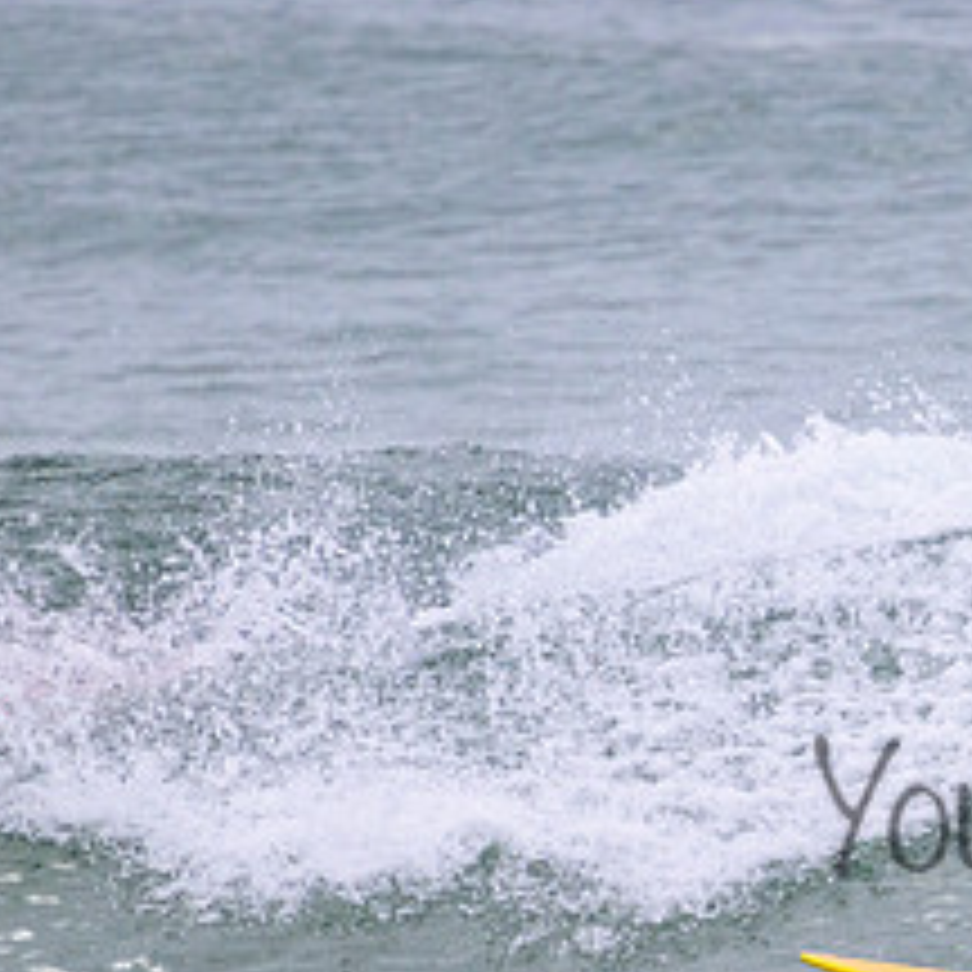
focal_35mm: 1972
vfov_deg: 0.9
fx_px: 62647
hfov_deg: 0.9
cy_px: 698
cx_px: 1174
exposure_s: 1/2000
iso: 1800
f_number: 11
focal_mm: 800
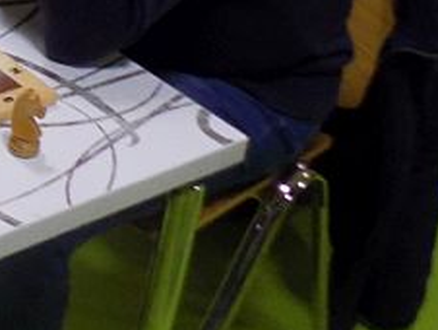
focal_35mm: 104
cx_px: -328
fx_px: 1317
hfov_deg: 16.2
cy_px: -6
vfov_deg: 14.0
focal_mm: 4
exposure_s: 1/30
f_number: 3.1
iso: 250
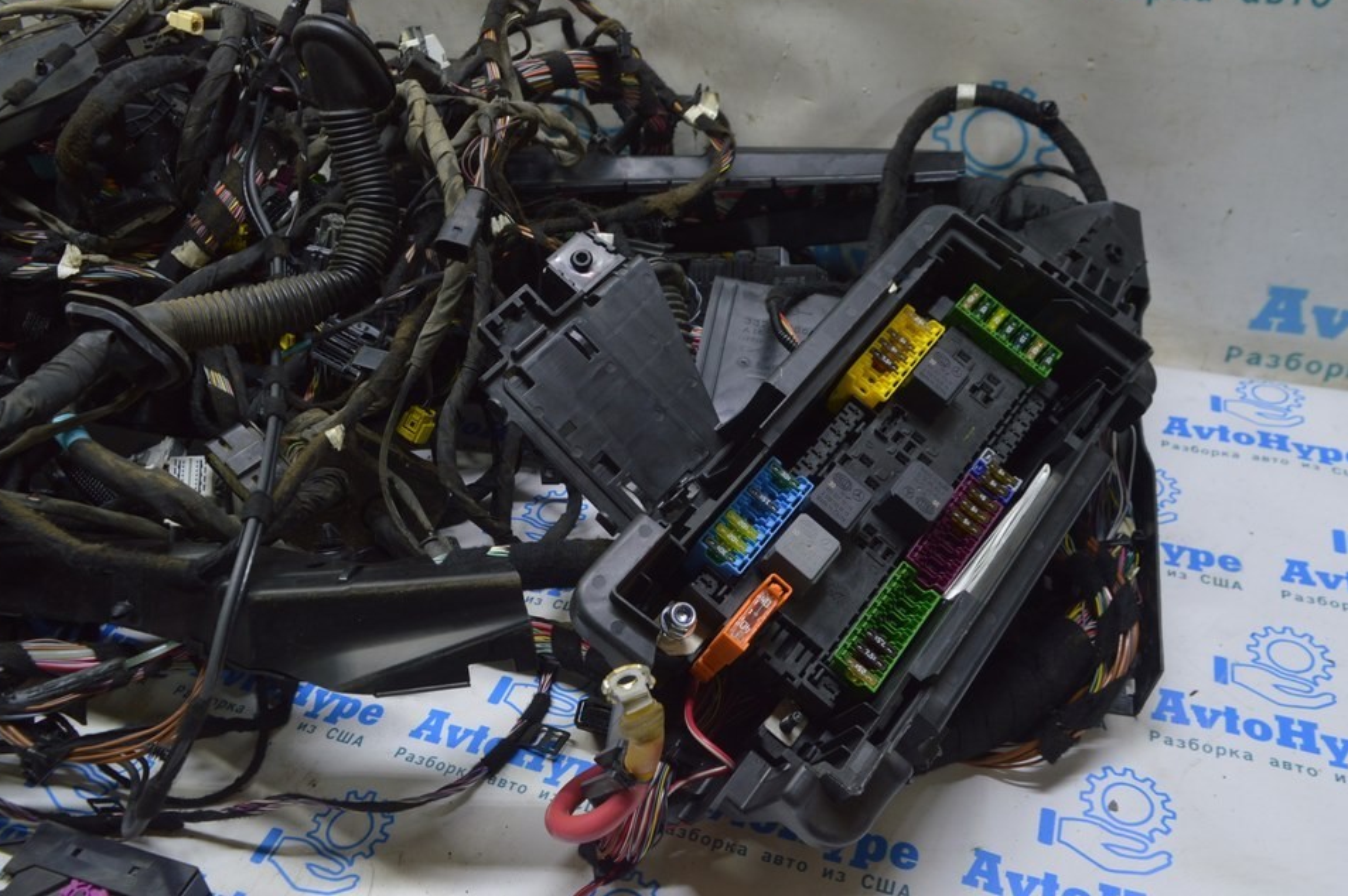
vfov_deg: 44.9
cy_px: 416
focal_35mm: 29
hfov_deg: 63.7
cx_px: 658
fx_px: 1085
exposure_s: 1/20
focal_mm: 18
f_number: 5.6
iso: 400
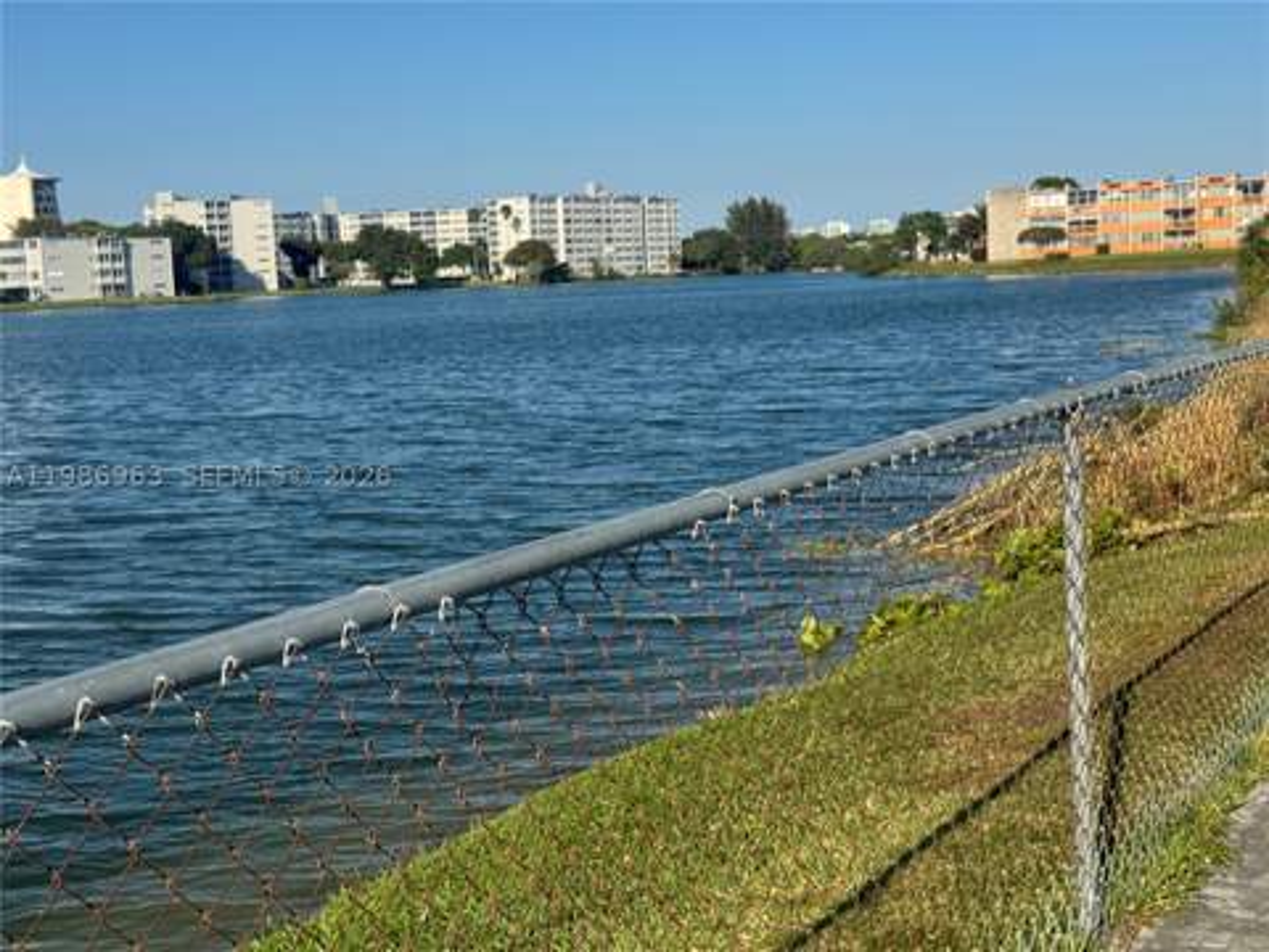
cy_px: 476
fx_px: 1760
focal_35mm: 48
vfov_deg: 30.3
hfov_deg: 39.7
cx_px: 634
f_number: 1.78
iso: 64
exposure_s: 1/5376
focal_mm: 6.76
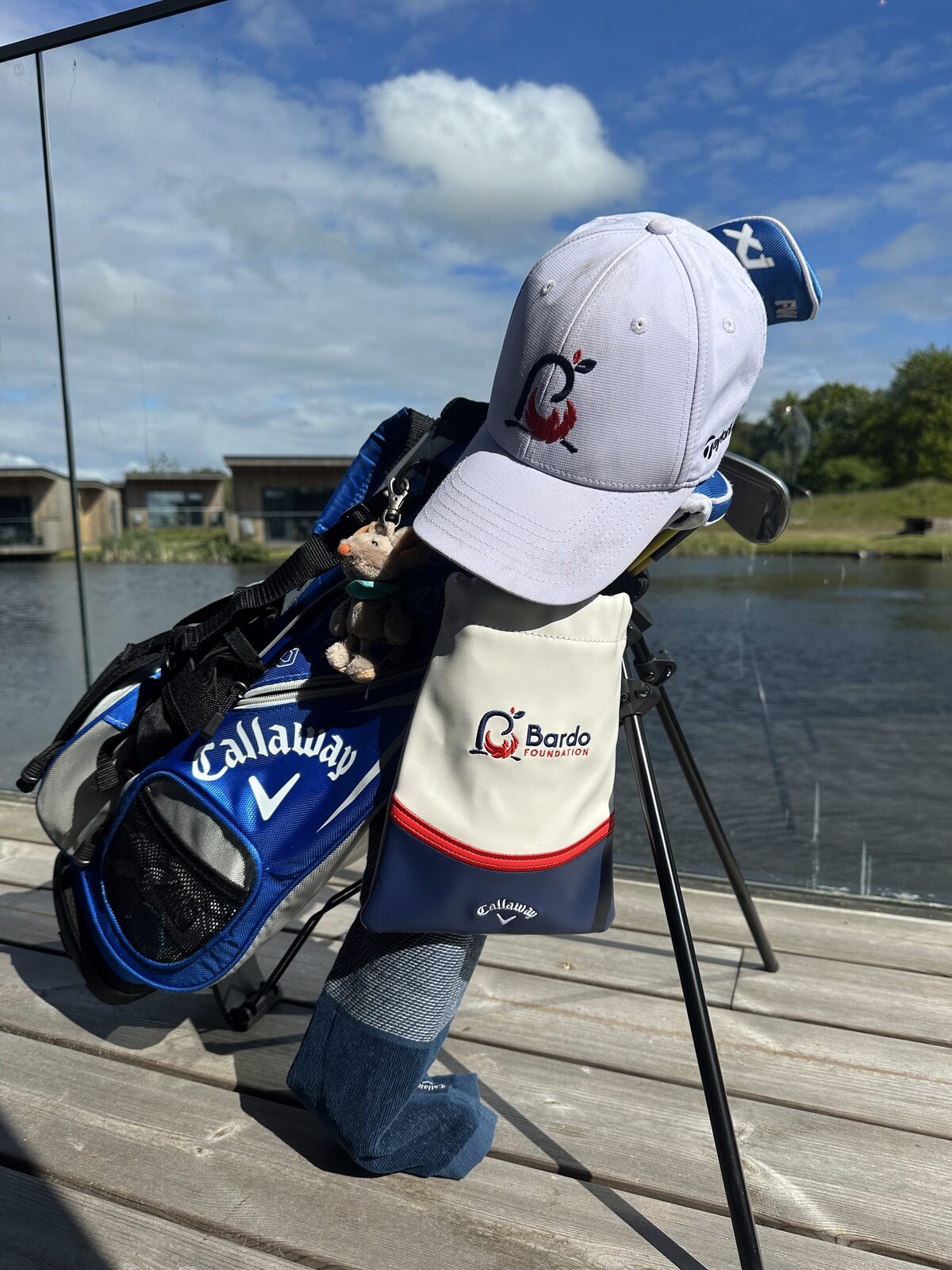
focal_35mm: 24
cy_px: 635
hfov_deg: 56.8
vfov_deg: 71.6
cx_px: 476
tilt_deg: -6.9
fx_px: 880
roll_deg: +0.4
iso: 80
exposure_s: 1/7576
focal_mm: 6.86
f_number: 1.78
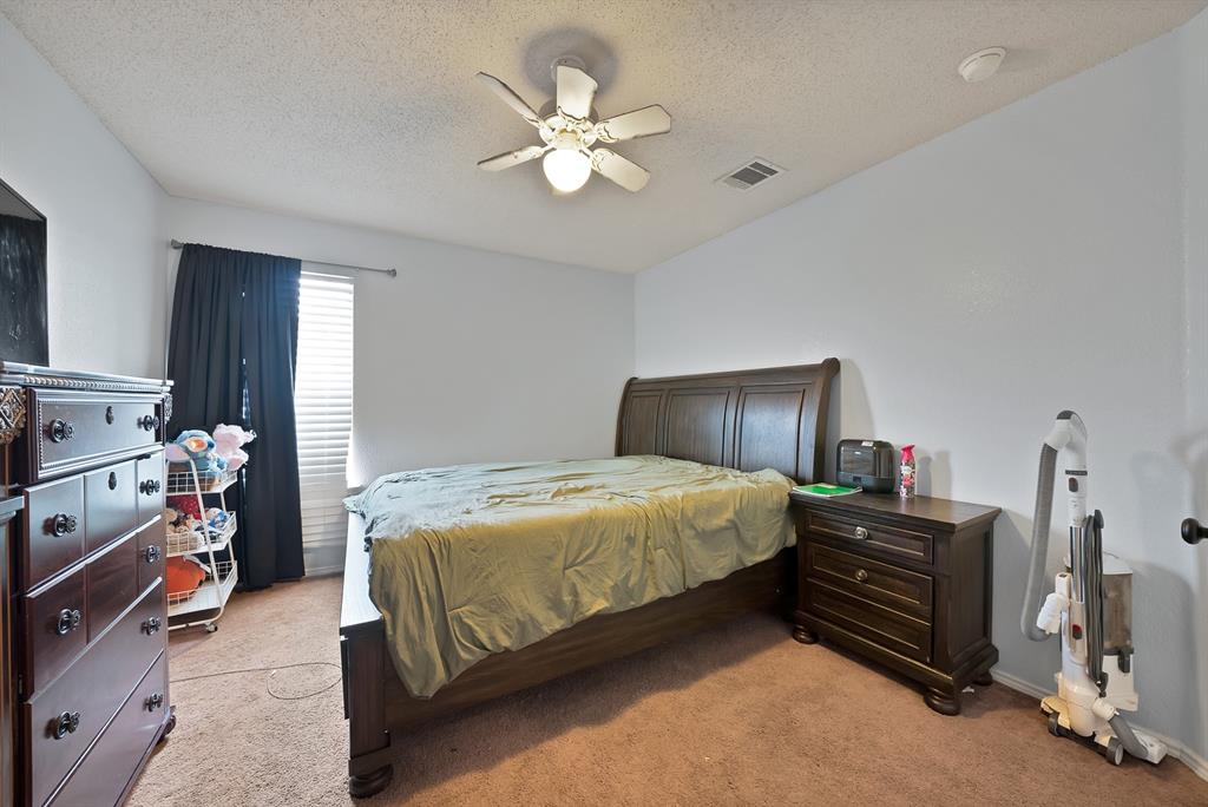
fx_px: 403
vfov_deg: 90.1
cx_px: 604
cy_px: 404
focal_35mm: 12
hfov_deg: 112.6
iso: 640
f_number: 9
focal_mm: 12
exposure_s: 1.3
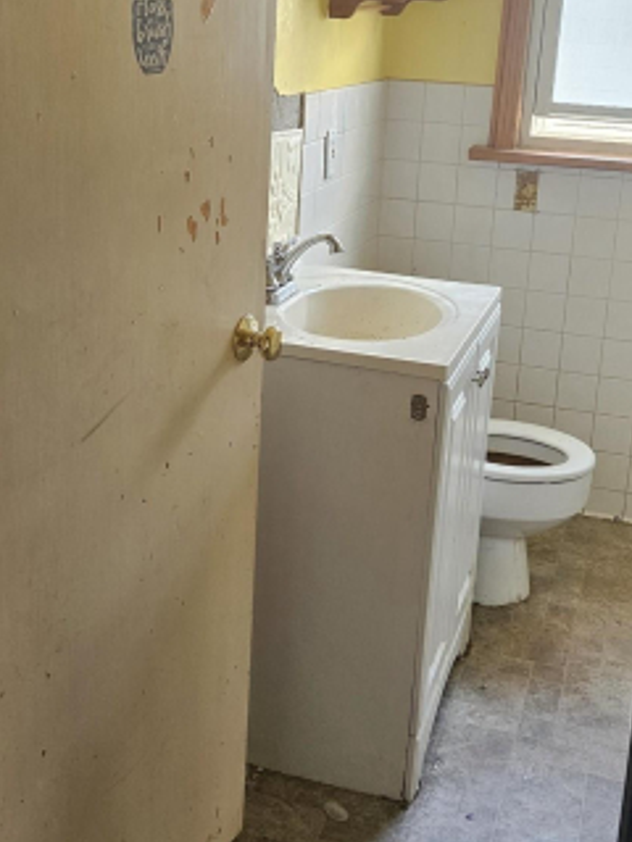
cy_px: 301
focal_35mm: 48
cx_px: 327
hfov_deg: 30.3
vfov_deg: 39.3
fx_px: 1168
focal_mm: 5.4
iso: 250
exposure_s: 1/170
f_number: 1.8
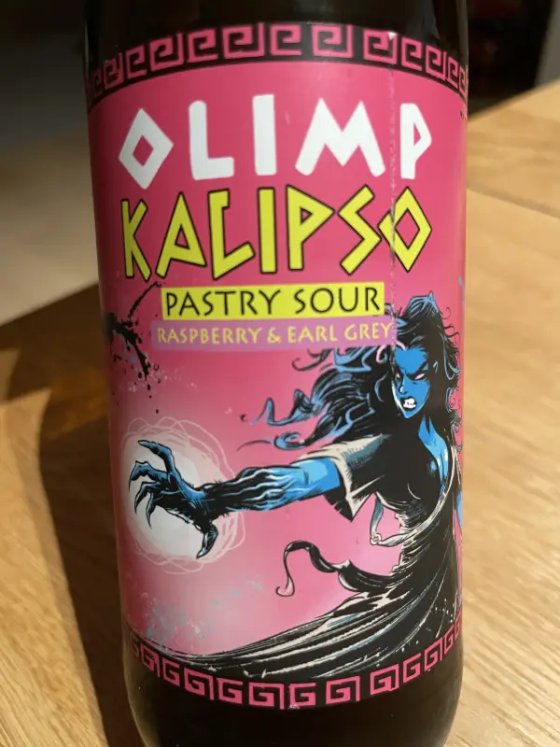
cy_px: 374
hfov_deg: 53.1
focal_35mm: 26
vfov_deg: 67.3
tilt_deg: -38.7
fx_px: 561
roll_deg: +0.5
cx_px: 280
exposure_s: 1/33
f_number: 1.6
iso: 500
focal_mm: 4.2
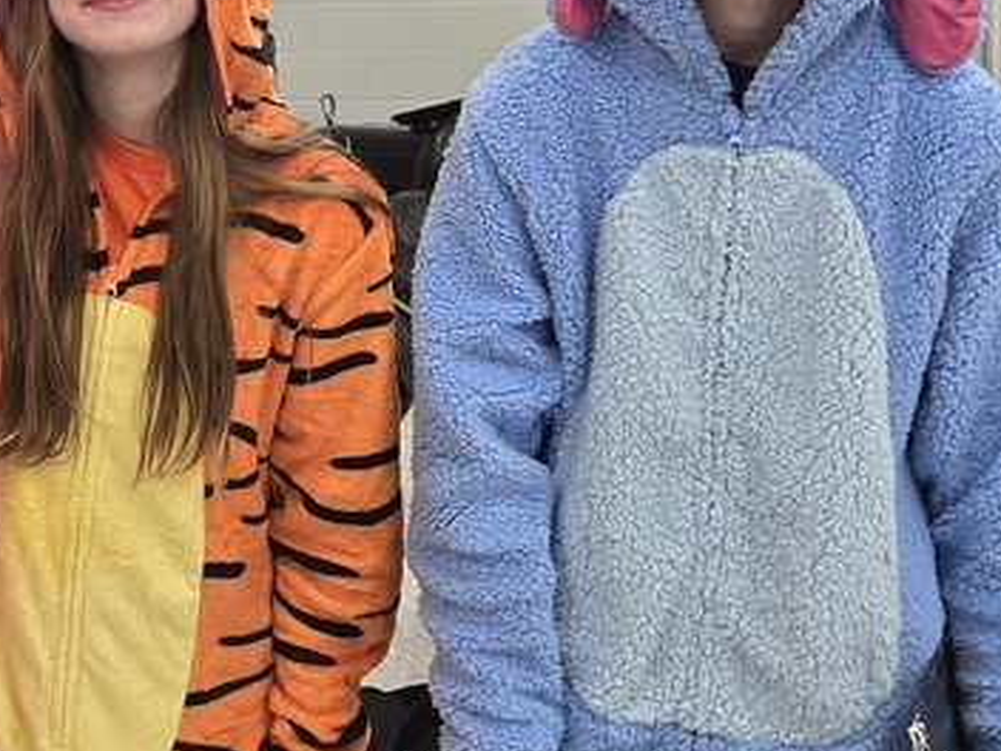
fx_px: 1937
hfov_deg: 27.6
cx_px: 46
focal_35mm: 67
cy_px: 46
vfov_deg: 21.3
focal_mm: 5.4
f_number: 1.8
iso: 160
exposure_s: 1/120
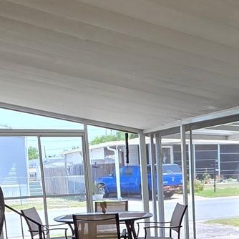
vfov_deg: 28.6
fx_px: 430
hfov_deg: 30.5
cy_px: 254
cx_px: 185
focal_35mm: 55
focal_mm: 2.2
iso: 20
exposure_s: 1/120
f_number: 1.9
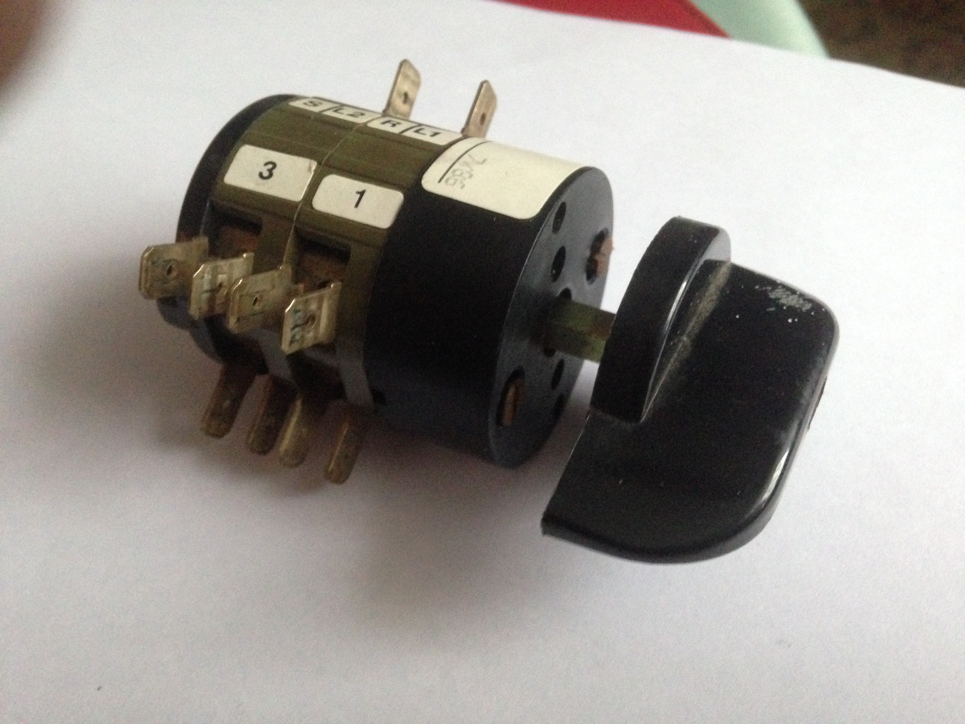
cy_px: 362
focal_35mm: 33
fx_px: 920
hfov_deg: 55.4
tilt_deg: -48.4
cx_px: 482
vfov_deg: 42.9
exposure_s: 1/15
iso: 640
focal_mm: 4.12
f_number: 2.4
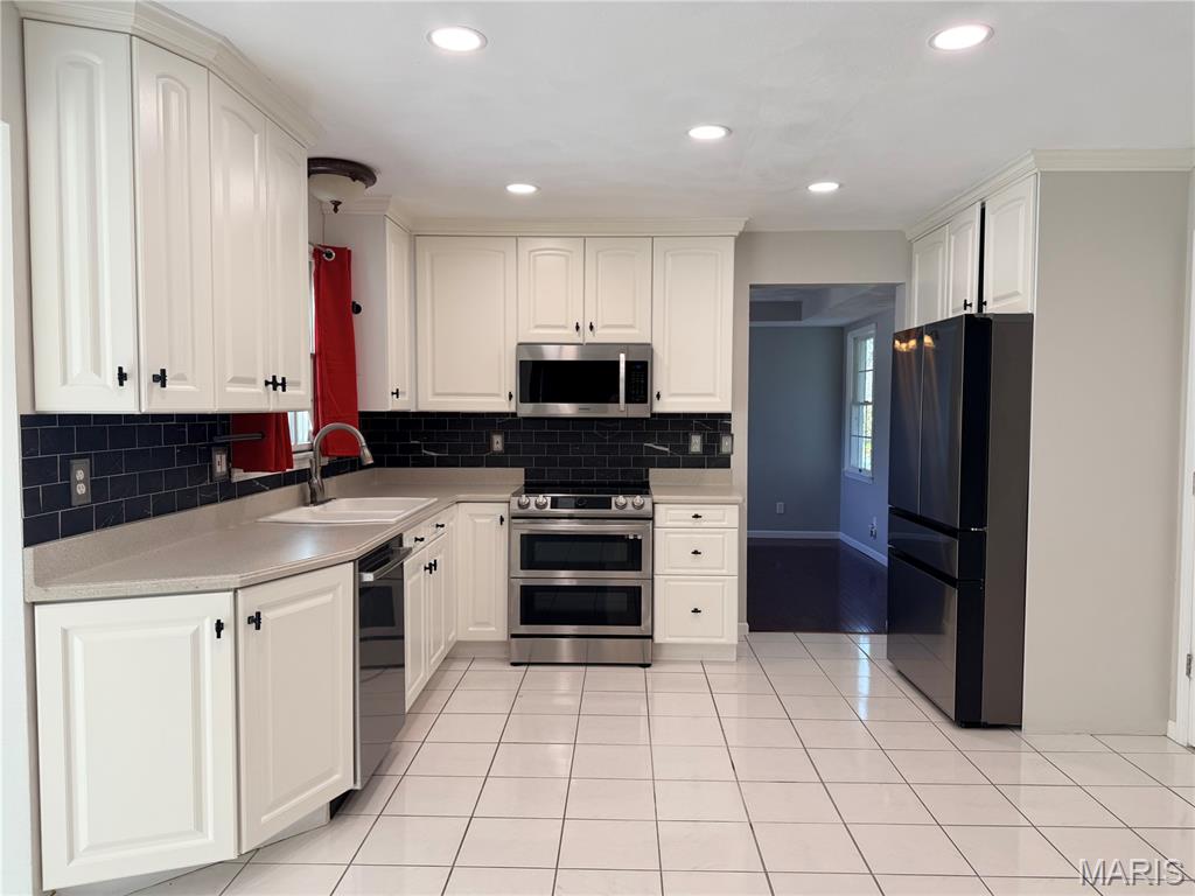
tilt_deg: -2.6
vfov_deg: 56.8
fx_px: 829
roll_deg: +0.5
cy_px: 448
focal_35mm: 24
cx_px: 598
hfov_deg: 71.6
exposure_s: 1/120
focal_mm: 6.76
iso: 64
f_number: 1.78
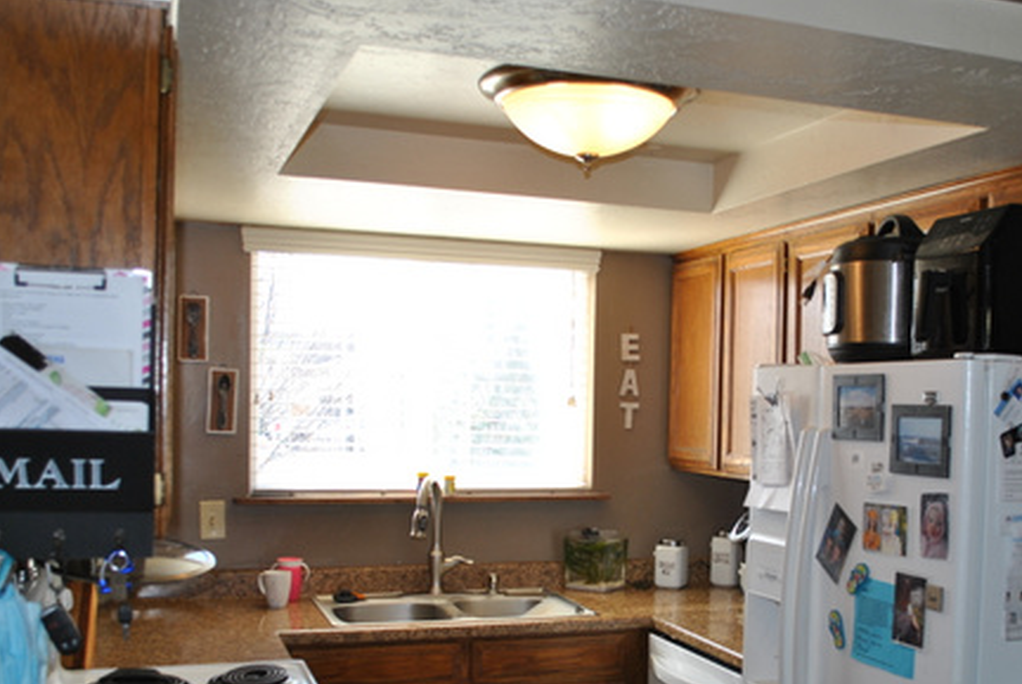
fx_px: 1137
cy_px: 462
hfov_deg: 48.2
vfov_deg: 33.2
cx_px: 596
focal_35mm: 40
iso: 180
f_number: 3.5
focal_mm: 18
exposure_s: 1/125
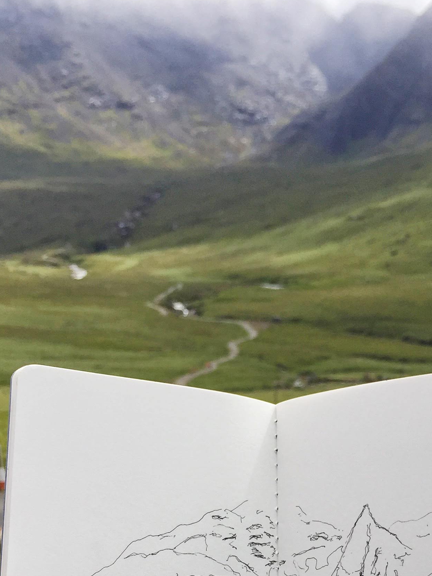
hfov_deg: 25.5
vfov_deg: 32.0
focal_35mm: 57
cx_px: 285
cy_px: 528
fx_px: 949
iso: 32
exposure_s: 1/1980
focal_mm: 4.15
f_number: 2.2
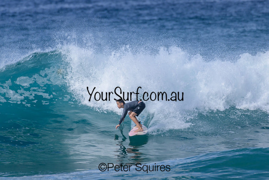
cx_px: 134
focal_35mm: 1000
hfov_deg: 2.1
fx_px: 7474
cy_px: 90
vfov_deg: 1.4
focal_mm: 1000
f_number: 11
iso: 900
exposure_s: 1/2000
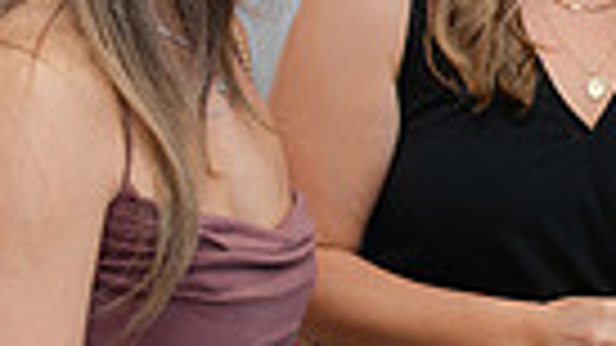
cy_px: 112
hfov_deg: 15.7
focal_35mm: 124
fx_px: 2025
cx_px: 962
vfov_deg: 9.8
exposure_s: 1/125
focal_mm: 28
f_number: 4
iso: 800
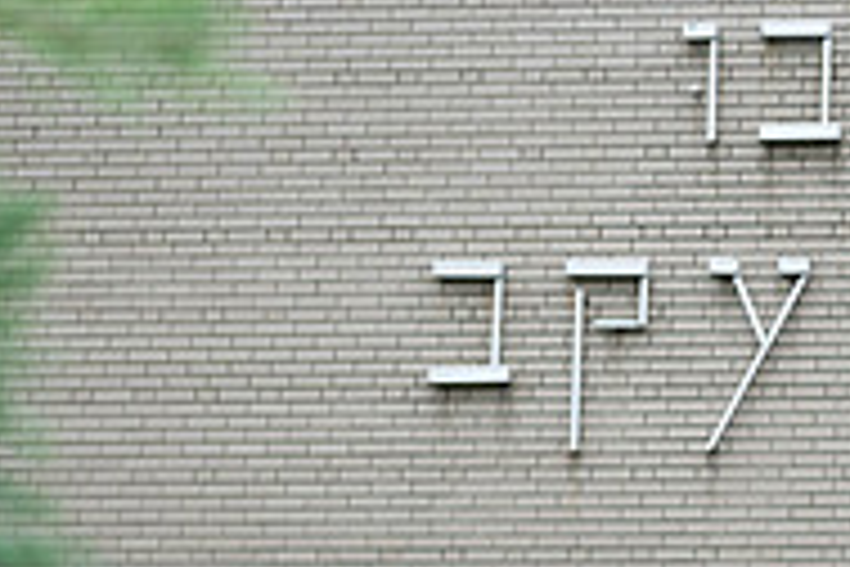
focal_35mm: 195
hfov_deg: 10.3
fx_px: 4604
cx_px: 1138
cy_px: 398
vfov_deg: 7.0
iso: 200
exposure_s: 1/160
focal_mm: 62
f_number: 3.5
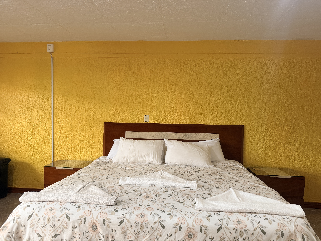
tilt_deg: -1.6
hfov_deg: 71.6
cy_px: 120
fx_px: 223
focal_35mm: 24
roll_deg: -1.1
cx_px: 160
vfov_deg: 56.8
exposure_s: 1/60
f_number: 1.78
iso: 200
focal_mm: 6.76
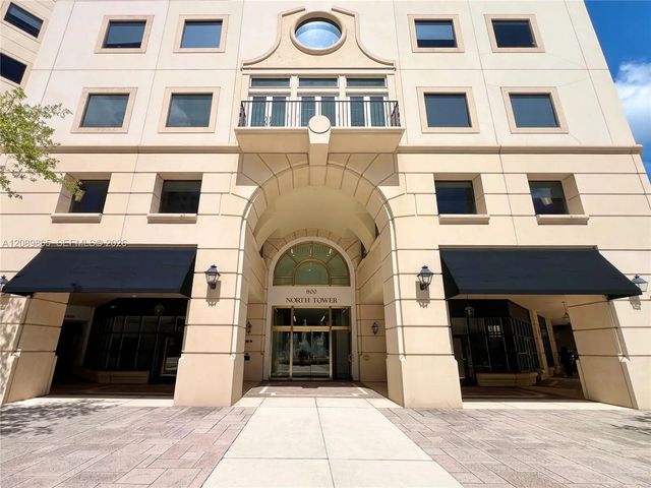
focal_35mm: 13
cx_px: 326
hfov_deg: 106.2
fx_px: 244
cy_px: 244
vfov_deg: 89.9
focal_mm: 1.57
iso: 32
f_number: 1.8
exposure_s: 1/2660
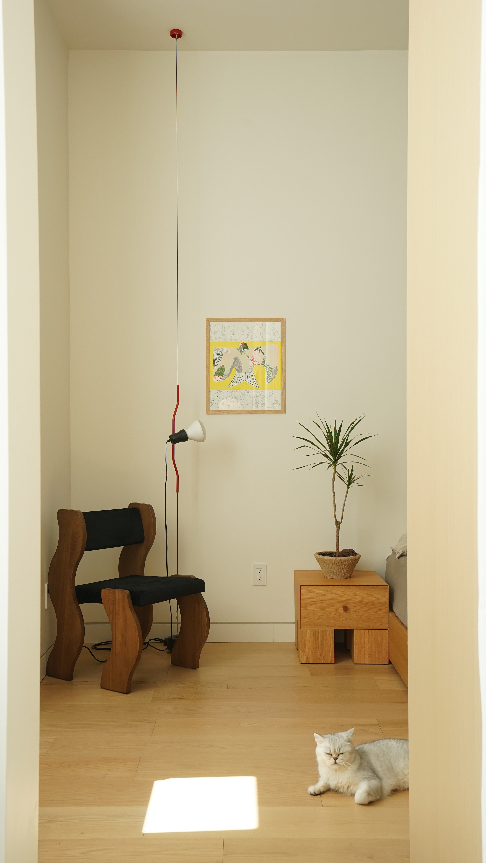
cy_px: 433
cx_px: 230
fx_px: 848
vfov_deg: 54.0
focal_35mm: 37
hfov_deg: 32.0
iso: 400
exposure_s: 1/60
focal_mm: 35
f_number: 8
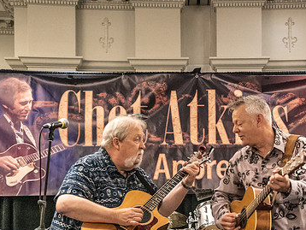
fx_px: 964
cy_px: 161
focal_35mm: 109
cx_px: 203
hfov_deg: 18.0
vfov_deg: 13.6
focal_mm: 70
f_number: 5.6
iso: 12800
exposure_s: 1/200
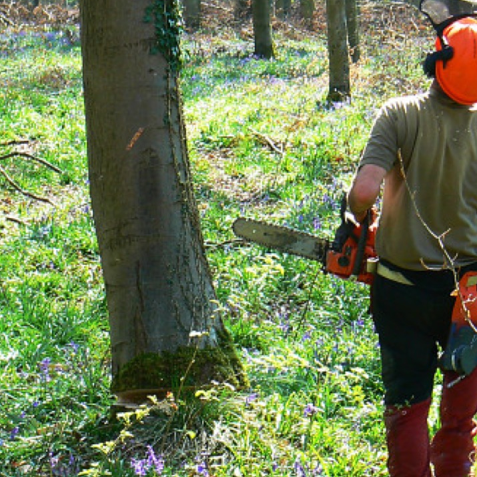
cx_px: 233
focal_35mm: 192
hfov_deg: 9.1
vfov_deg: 9.1
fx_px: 2993
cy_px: 265
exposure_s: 1/125
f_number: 5
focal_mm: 15.2
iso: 80
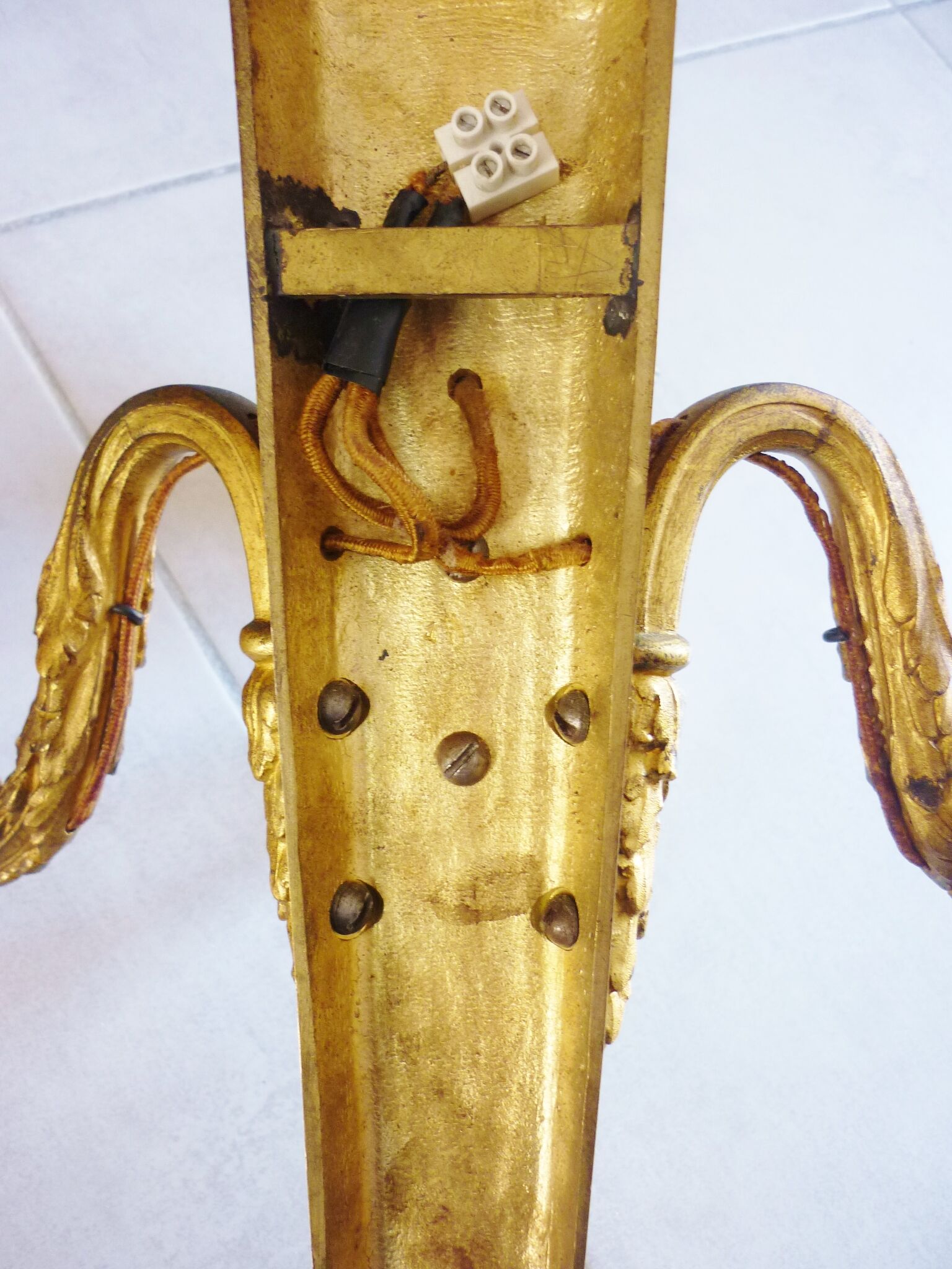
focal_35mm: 33
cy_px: 634
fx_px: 1210
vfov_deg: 55.4
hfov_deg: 42.9
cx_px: 476
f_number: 2.8
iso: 200
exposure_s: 1/30
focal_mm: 5.5
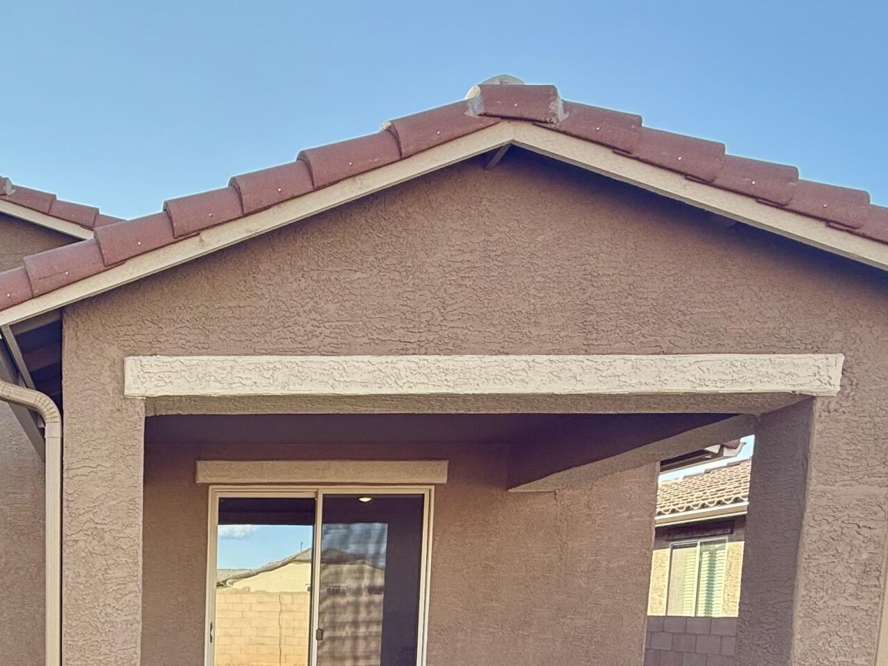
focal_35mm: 33
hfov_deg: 49.6
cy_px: 691
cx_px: 96
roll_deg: -0.5
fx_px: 847
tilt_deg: -5.3
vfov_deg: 37.5
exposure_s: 1/280
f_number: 2.2
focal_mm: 2.22
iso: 50
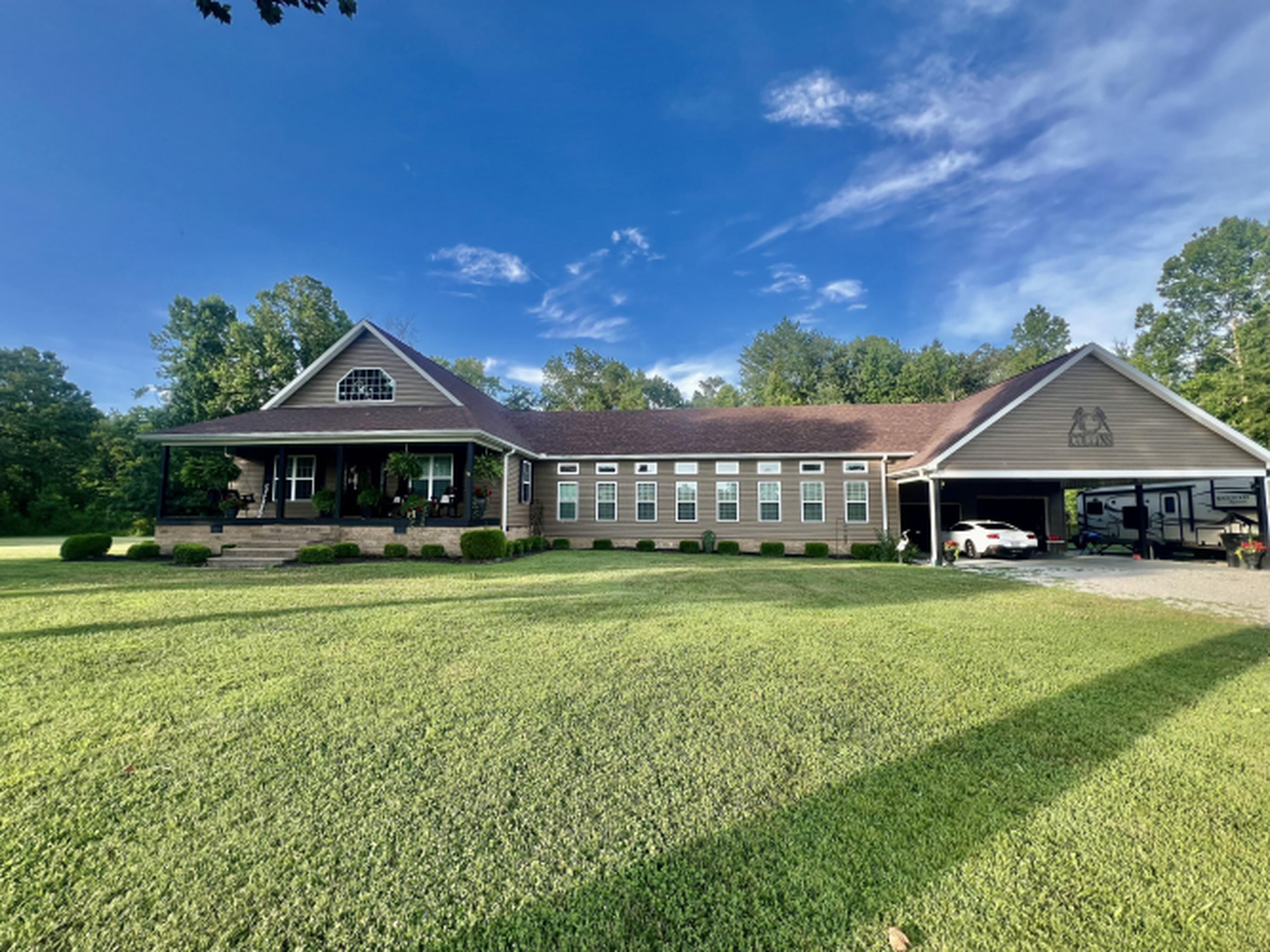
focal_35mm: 13
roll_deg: +1.3
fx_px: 477
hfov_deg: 106.2
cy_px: 476
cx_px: 635
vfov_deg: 89.9
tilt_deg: +4.2
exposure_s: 1/385
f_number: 1.8
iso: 32
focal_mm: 1.57
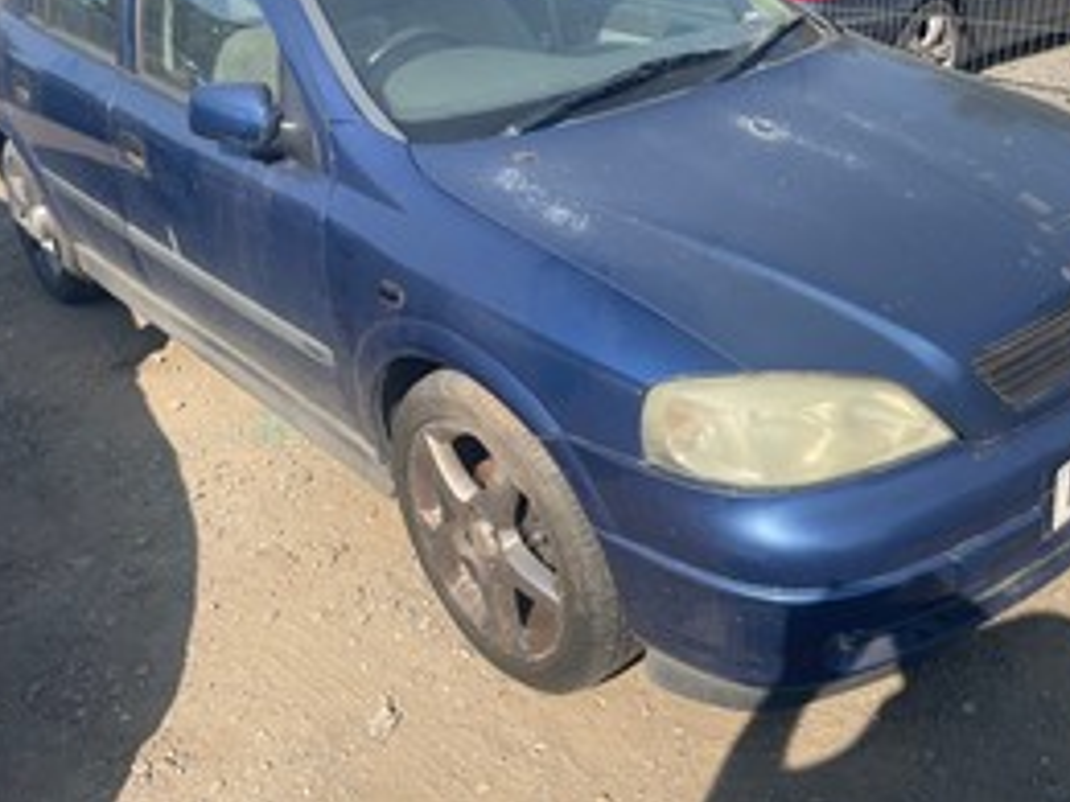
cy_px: 276
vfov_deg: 40.3
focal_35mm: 35
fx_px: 1082
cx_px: 601
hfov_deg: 52.5
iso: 32
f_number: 1.6
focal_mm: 4.2
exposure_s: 1/2053
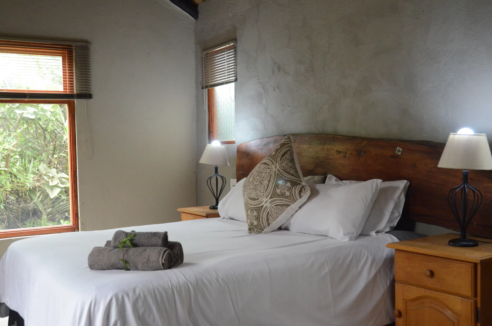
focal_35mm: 37
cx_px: 250
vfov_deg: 35.8
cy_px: 159
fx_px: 505
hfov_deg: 52.0
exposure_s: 1/320
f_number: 3.5
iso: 3200
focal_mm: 24
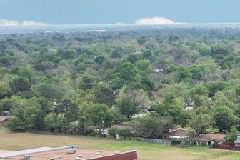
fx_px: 893
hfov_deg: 13.4
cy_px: 305
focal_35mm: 134
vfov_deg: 9.6
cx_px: 457
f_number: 2.8
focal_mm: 8.4
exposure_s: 1/2000
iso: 100
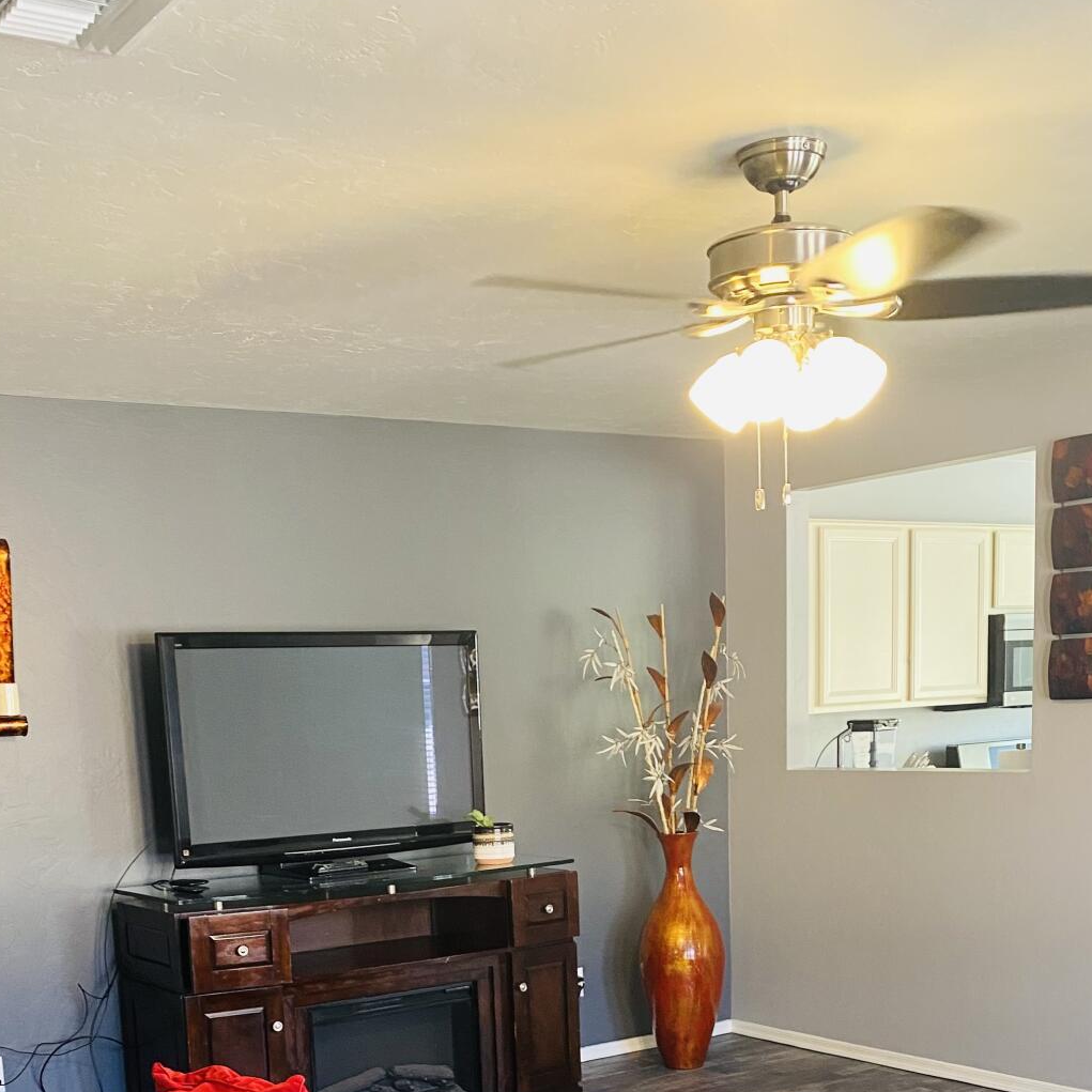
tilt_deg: -8.9
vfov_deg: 35.1
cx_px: 502
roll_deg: +2.7
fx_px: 1606
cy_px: 1008
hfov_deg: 37.5
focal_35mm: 45
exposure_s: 1/60
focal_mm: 4.25
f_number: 1.8
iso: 200
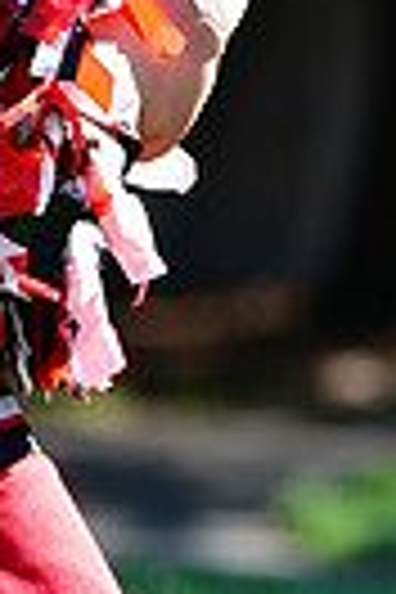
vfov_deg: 2.3
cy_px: -670
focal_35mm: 887
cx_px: -232
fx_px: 14637
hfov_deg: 1.5
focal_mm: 135
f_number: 4.5
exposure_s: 1/800
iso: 400
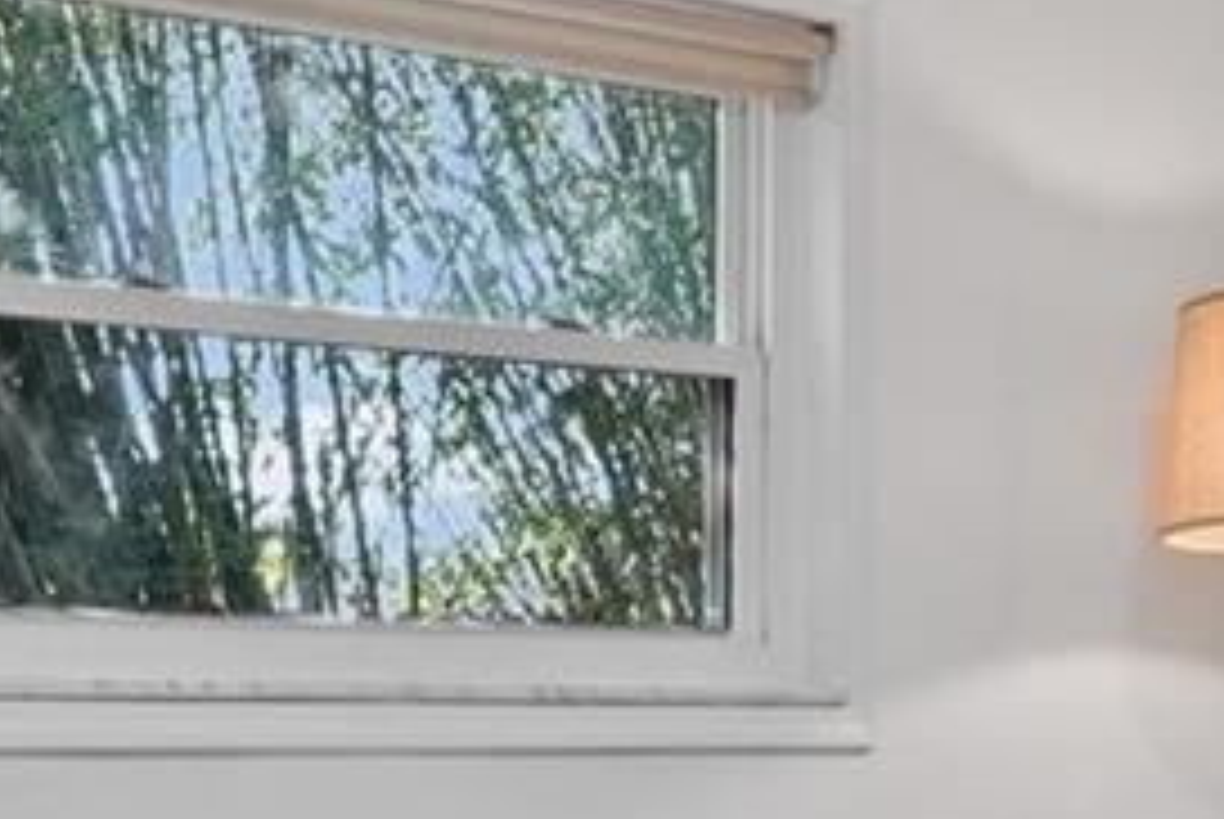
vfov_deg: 14.4
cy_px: 729
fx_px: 3199
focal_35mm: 94
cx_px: 1390
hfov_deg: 20.5
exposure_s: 1/125
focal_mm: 16
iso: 1600
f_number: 4
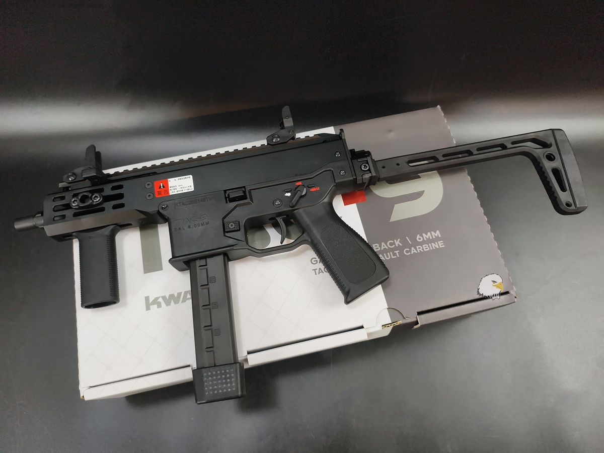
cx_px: 302
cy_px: 226
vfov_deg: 58.9
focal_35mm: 23
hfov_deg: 73.9
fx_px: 401
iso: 344
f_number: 1.57
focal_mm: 6.54
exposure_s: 1/60
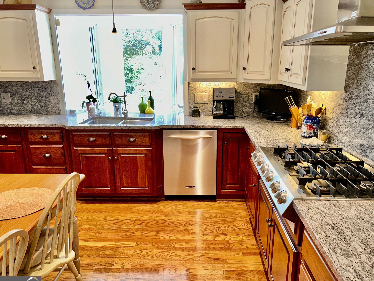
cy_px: 145
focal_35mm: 27
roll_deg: +0.4
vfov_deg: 51.4
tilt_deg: -15.5
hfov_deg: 65.3
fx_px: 292
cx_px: 191
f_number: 1.5
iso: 32
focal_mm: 5.7
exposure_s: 1/33
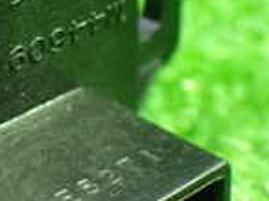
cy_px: 63
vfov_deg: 10.0
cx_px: -118
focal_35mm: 148
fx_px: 1148
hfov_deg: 12.8
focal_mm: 6.37
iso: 1600
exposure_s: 1/30
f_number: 2.5
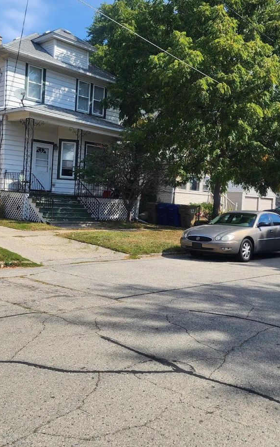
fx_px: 439
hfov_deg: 35.3
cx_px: 150
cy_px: 199
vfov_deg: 53.9
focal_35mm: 36
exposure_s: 1/773
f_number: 1.8
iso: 12
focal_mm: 6.4
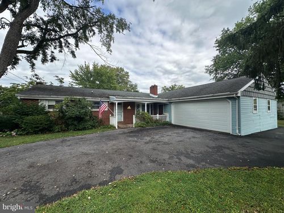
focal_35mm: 14
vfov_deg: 85.7
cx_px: 142
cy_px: 106
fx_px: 115
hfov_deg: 102.1
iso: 40
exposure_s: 1/807
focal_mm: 2.22
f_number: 2.2
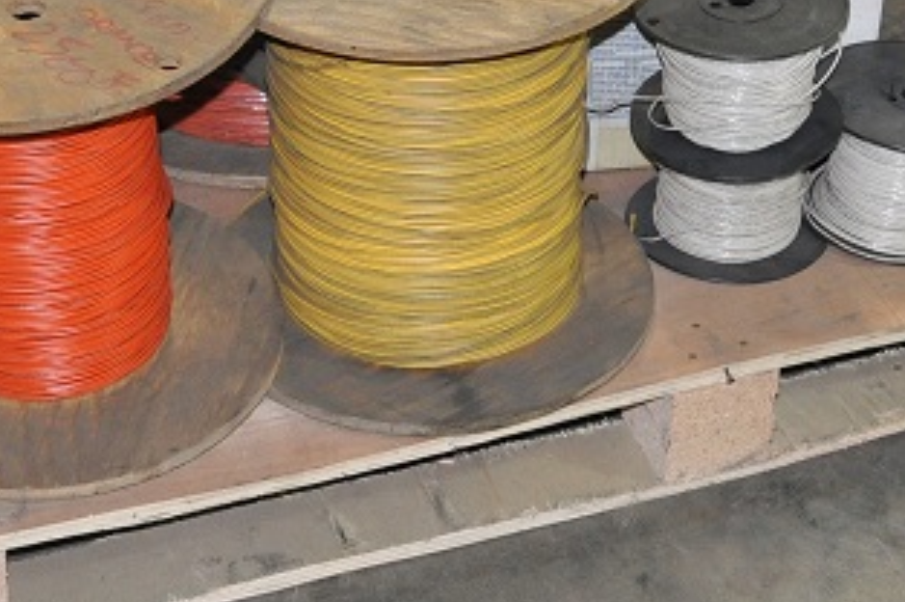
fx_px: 2838
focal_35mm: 113
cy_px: 171
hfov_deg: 18.1
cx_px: 515
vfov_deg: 12.1
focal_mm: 22
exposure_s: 1/60
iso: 800
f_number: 3.8
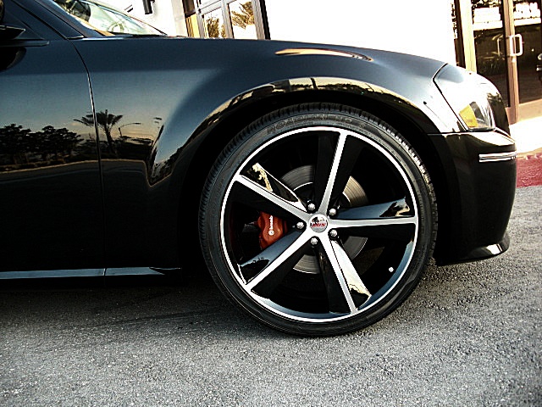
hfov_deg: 51.4
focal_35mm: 36
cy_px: 204
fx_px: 564
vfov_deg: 39.7
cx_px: 271
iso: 200
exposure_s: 1/80
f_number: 2.8
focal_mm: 6.3
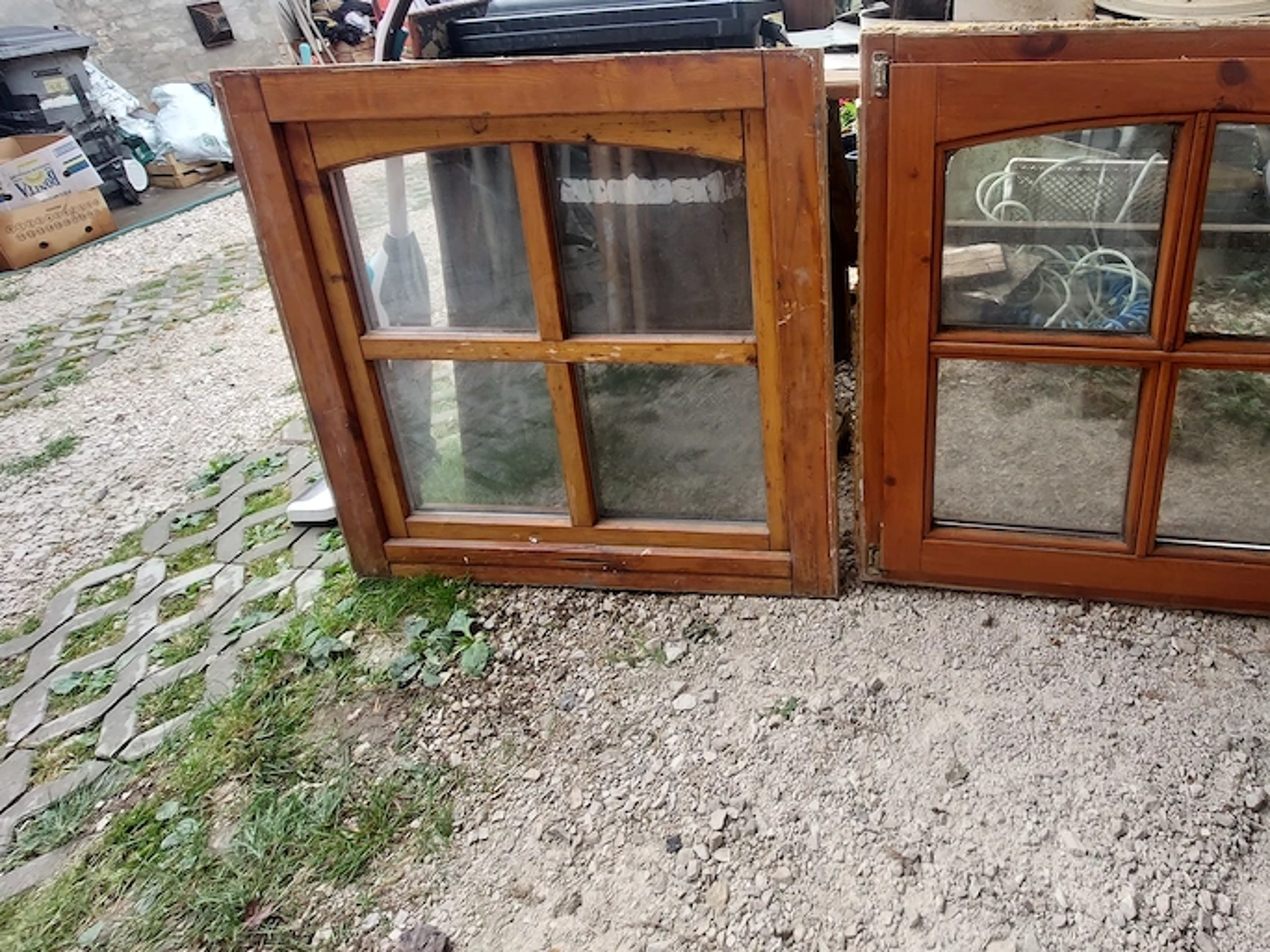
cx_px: 823
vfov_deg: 66.5
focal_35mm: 19
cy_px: 304
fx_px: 697
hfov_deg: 82.4
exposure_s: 1/100
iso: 64
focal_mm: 1.74
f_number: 2.2
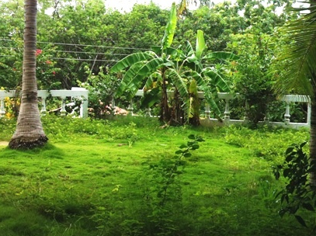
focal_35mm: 55
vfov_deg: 26.2
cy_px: 61
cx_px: 130
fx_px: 501
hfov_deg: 34.9
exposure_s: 1/479
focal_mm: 3.85
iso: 80
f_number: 2.8
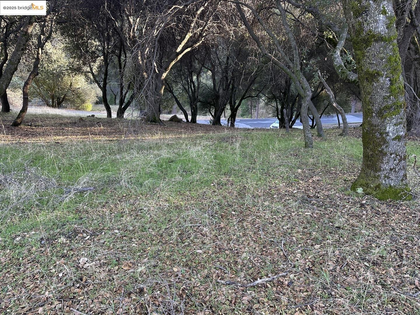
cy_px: 158
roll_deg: -2.0
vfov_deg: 56.8
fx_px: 291
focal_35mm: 24
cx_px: 210
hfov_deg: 71.6
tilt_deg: -20.3
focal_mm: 6.86
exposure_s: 1/121
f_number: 1.78
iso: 200
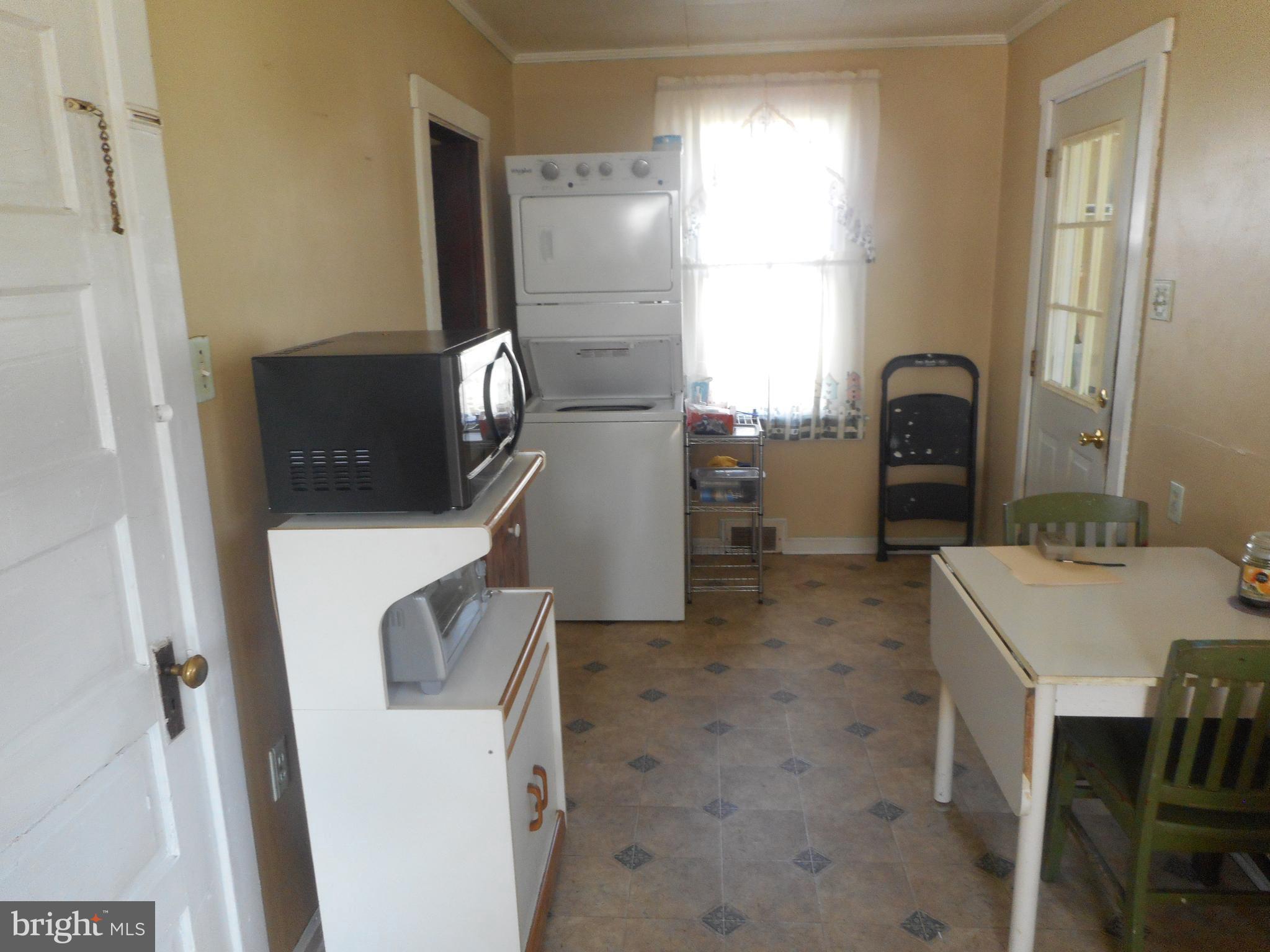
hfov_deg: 69.4
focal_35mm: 25
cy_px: 476
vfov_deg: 54.9
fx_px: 917
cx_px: 635
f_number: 3.7
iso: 200
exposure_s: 1/30
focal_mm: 4.5
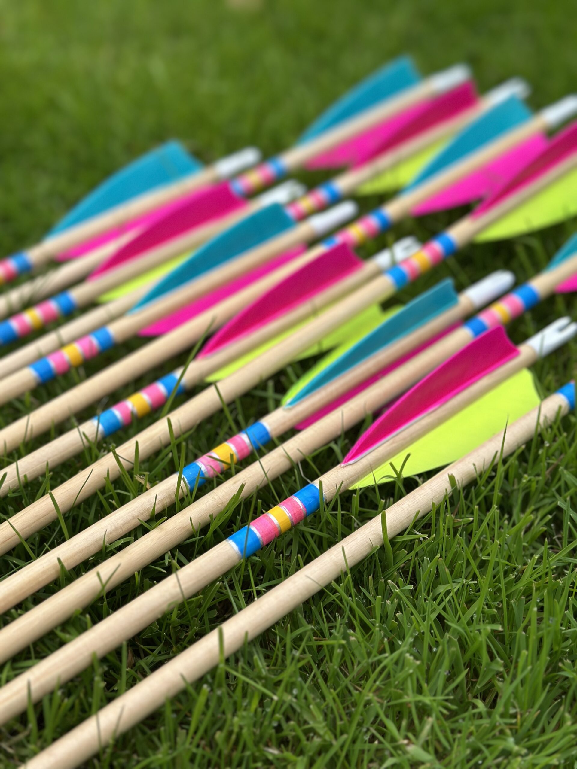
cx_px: 288
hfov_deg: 30.3
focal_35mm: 48
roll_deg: +4.4
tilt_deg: -43.0
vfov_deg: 39.7
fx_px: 1067
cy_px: 384
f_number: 1.78
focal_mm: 6.86
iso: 80
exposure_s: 1/1815
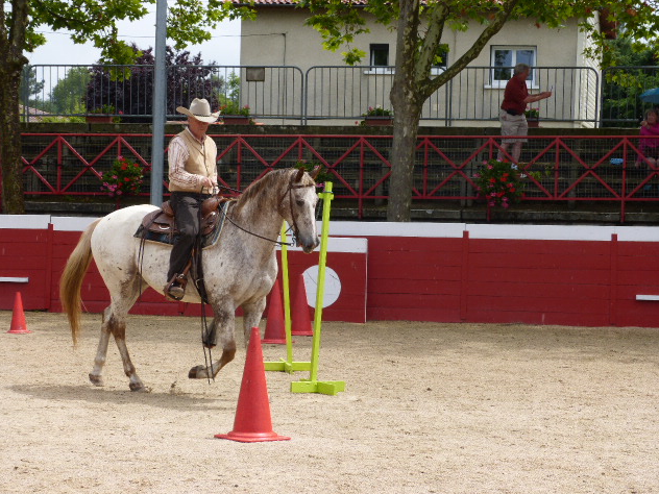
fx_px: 1618
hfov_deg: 23.0
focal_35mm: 85
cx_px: 327
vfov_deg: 17.4
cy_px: 246
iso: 100
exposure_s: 1/800
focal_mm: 15.1
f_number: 4
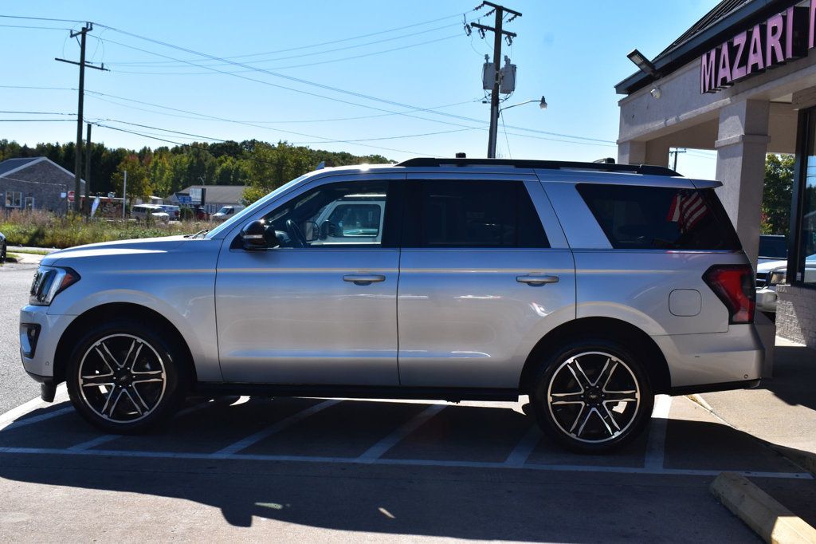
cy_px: 272
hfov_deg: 46.4
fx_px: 952
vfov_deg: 31.9
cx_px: 408
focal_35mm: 42
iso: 360
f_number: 11
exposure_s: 1/500
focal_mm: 28
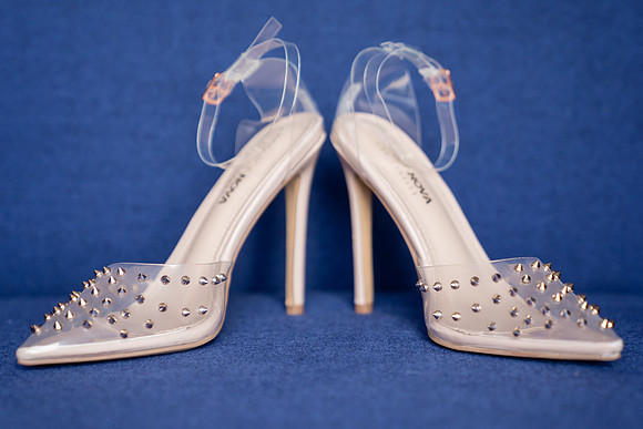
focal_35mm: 75
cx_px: 313
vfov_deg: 18.1
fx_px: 1348
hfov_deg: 26.8
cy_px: 220
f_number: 2.8
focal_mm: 70
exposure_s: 1/200
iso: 1250
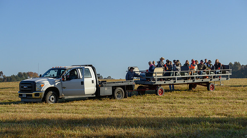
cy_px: 75
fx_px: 514
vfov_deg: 15.3
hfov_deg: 27.0
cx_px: 124
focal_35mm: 79
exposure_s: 1/2000
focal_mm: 50
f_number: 8
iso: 640
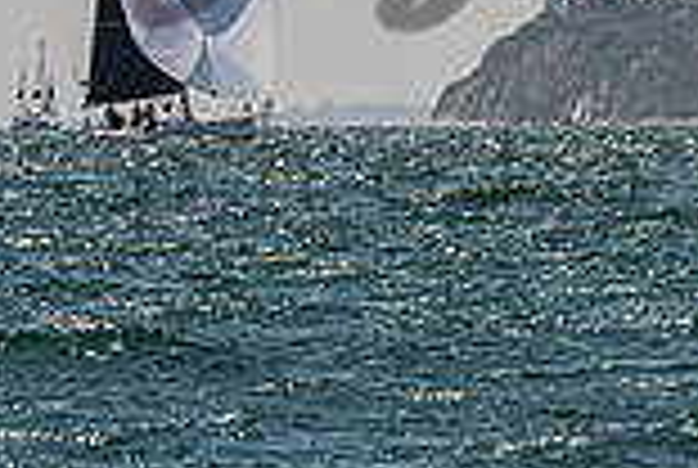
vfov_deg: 2.4
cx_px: 1075
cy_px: -357
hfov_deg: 3.5
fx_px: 11384
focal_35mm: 586
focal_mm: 115
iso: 500
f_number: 8
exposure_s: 1/4000
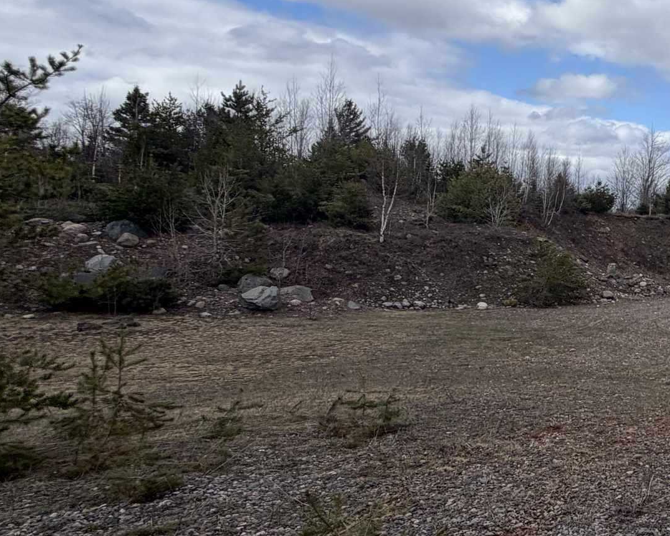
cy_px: 217
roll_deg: +0.2
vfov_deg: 38.1
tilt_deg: -0.5
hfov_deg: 33.3
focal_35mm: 39
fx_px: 773
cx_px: 885
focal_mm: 2.22
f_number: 2.2
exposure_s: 1/1068
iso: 20
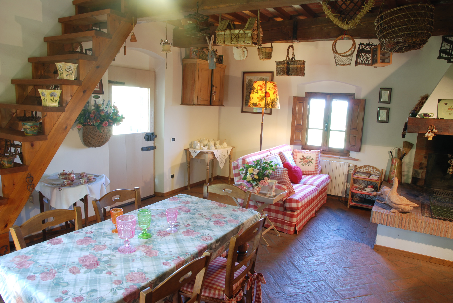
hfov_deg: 73.7
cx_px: 226
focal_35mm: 24
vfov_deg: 53.3
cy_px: 152
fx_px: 302
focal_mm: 16
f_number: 8
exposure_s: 1.3
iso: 100
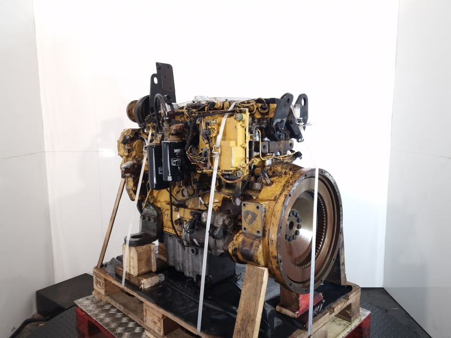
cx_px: 226
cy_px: 169
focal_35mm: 23
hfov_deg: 73.9
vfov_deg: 58.9
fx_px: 300
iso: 80
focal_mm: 6.4
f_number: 1.8
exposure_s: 1/50
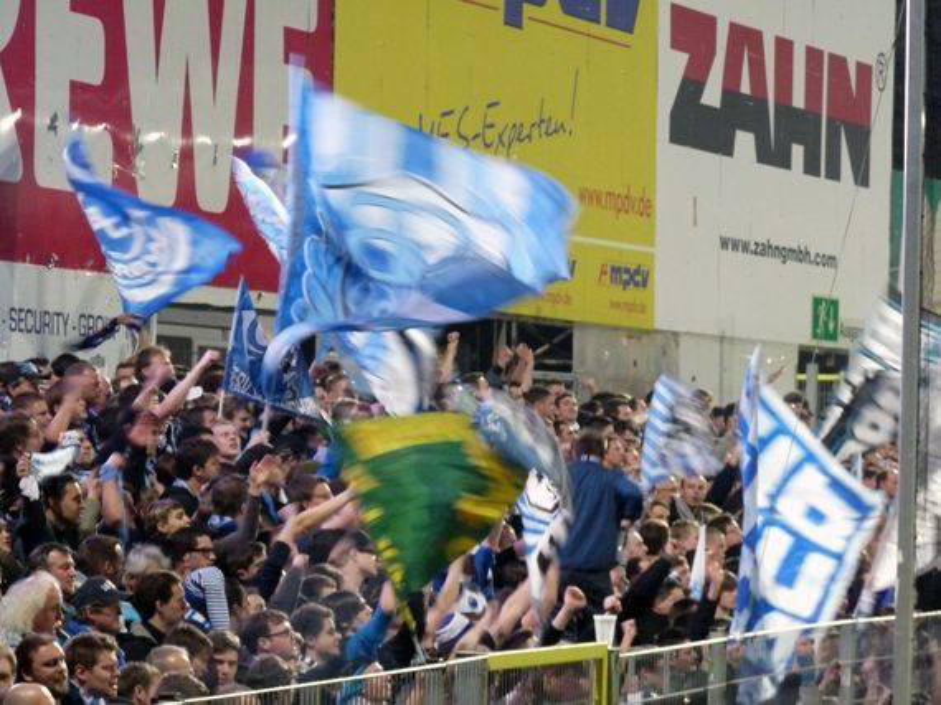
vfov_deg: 8.4
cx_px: 470
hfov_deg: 11.2
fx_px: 4782
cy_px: 352
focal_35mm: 176
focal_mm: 31.2
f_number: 3.7
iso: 800
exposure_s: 1/30
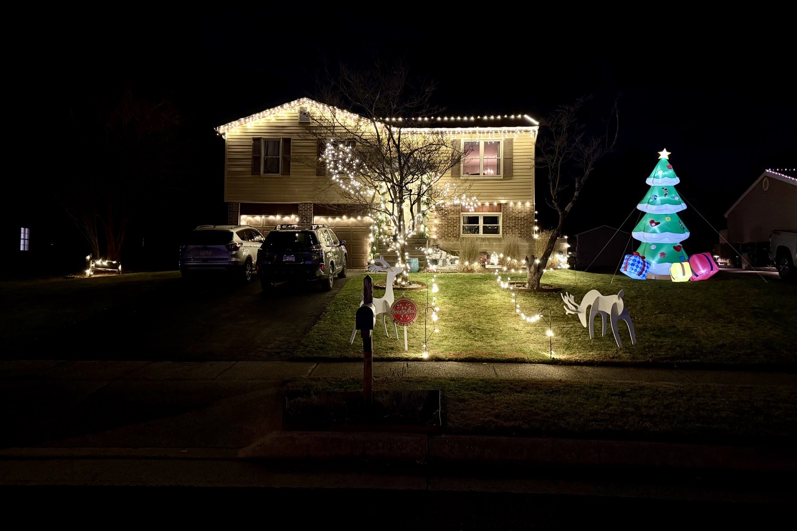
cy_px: 236
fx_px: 553
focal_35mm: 25
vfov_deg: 51.2
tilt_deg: +1.7
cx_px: 398
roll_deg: -0.8
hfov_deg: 71.5
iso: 1600
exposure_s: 1/30
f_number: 1.78
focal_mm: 6.76
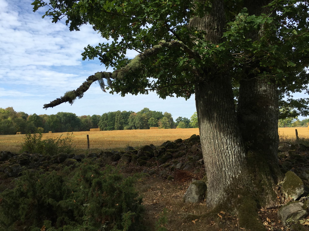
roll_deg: -0.6
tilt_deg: +4.7
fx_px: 259
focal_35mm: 29
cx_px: 154
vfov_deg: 48.2
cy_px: 116
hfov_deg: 61.7
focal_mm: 4.15
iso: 25
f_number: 2.2
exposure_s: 1/855
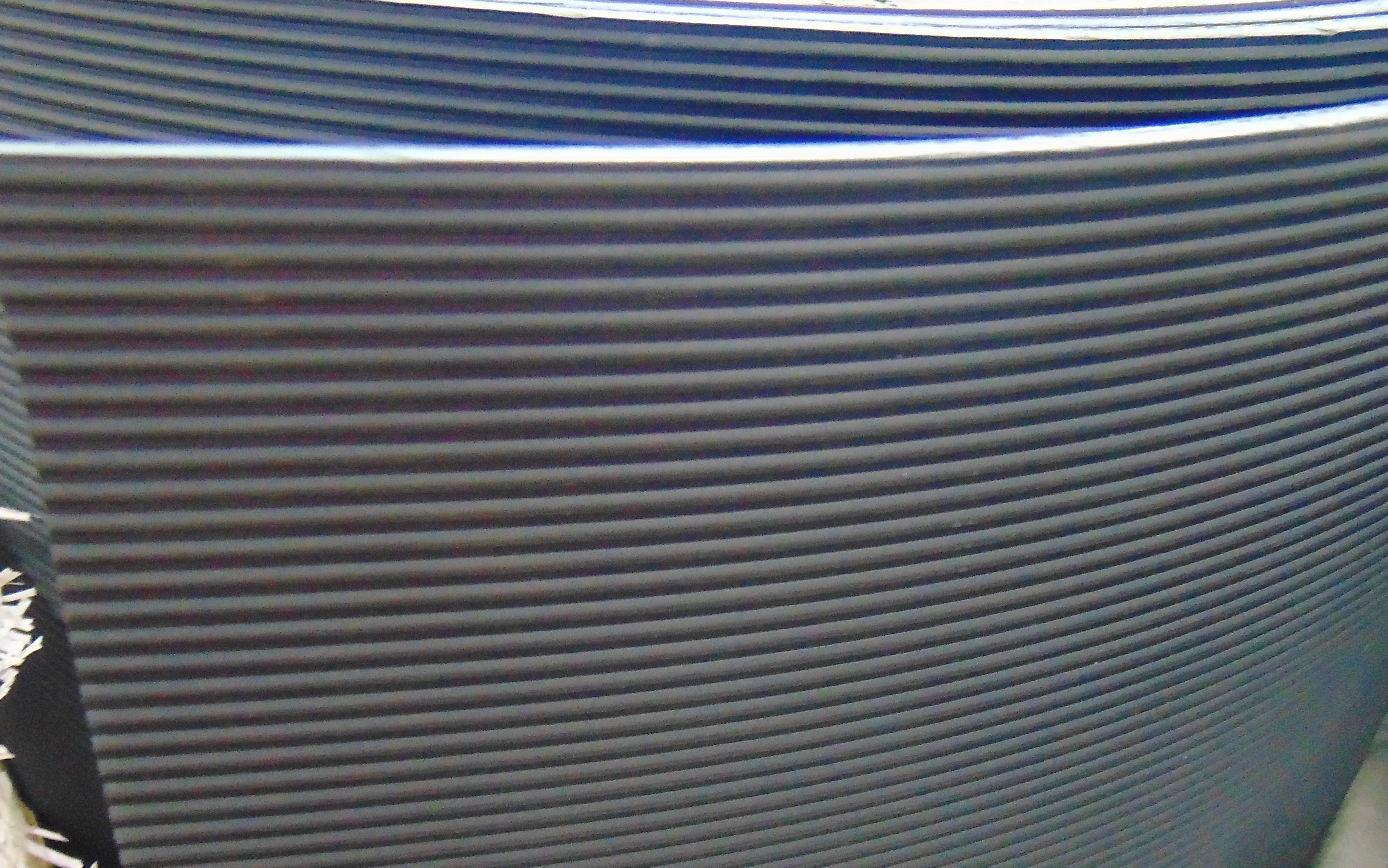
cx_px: 575
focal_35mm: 36
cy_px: 482
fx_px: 1362
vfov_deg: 35.3
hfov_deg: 53.7
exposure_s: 1/30
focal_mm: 4.9
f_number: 3
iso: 800
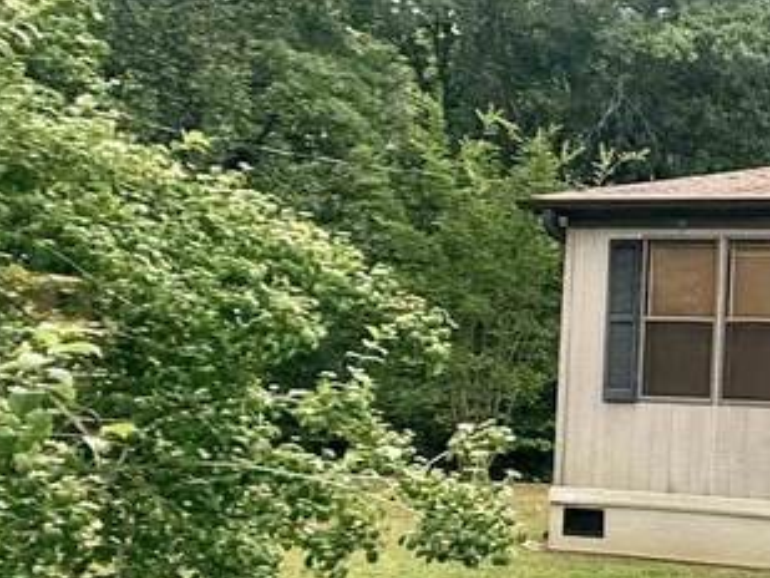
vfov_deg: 25.2
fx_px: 1291
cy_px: 272
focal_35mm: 58
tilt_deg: +3.6
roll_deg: +0.2
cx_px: 1528
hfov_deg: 19.4
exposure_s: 1/181
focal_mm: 2.22
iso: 64
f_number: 2.2
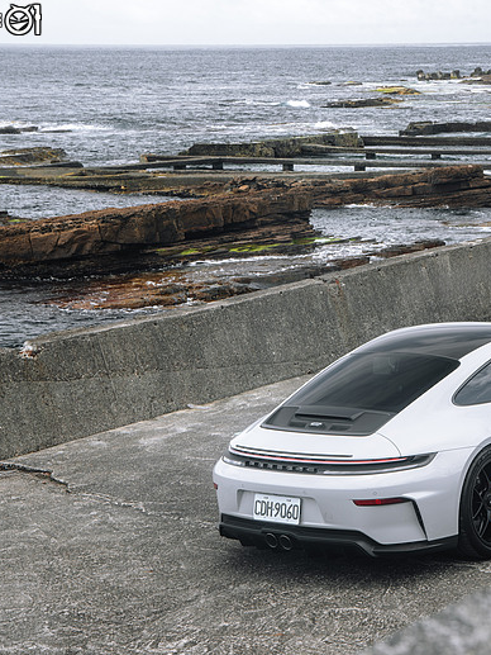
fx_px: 1701
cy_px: 328
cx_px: 353
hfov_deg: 16.4
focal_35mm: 90
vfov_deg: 21.8
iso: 200
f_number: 5.6
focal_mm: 62
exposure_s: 1/50
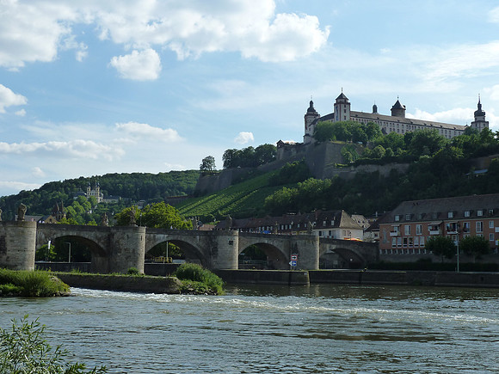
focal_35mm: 55
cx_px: 250
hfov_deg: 34.9
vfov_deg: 26.6
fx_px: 793
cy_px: 187
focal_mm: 9.1
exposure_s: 1/500
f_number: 5.6
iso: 125
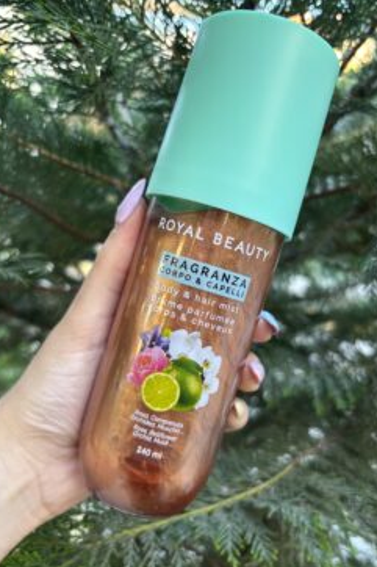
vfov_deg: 65.5
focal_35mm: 28
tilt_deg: -11.2
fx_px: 440
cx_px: 203
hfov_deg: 46.3
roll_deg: +6.5
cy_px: 292
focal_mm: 5.96
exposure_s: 1/121
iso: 125
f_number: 1.6
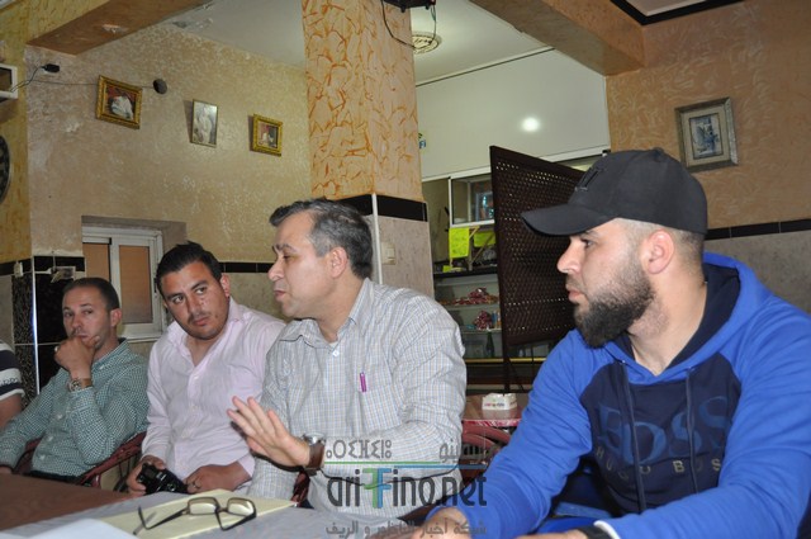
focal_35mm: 34
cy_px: 270
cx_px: 406
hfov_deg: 55.2
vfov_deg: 38.3
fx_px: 776
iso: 800
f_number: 3.8
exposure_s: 1/60
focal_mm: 23
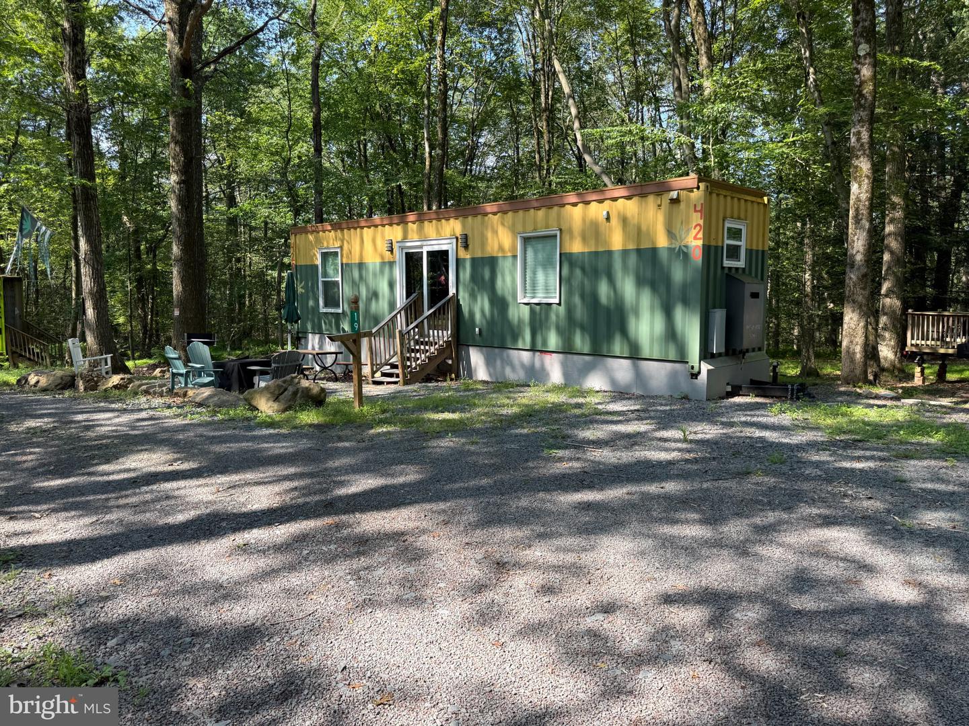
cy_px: 363
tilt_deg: -4.6
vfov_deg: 56.8
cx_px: 484
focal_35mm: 24
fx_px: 672
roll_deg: +0.9
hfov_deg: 71.6
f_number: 1.78
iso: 80
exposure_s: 1/805
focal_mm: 6.76
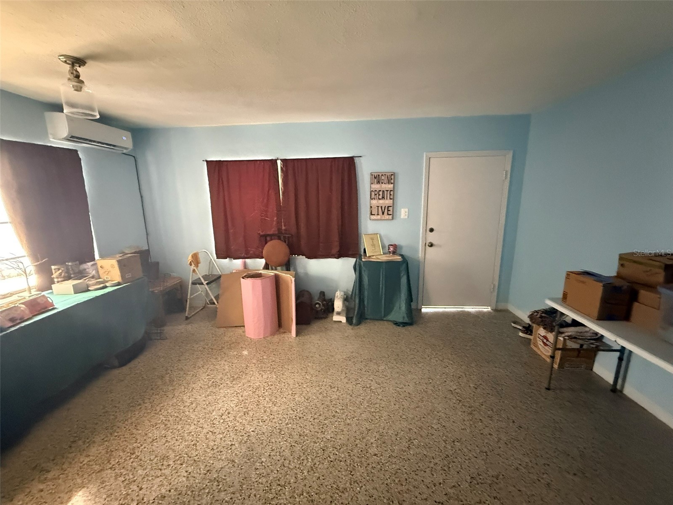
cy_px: 252
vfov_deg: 85.7
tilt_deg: -8.7
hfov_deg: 102.1
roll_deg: +1.3
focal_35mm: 14
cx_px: 336
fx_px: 272
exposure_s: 1/40
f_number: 2.2
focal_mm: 2.22
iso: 1000
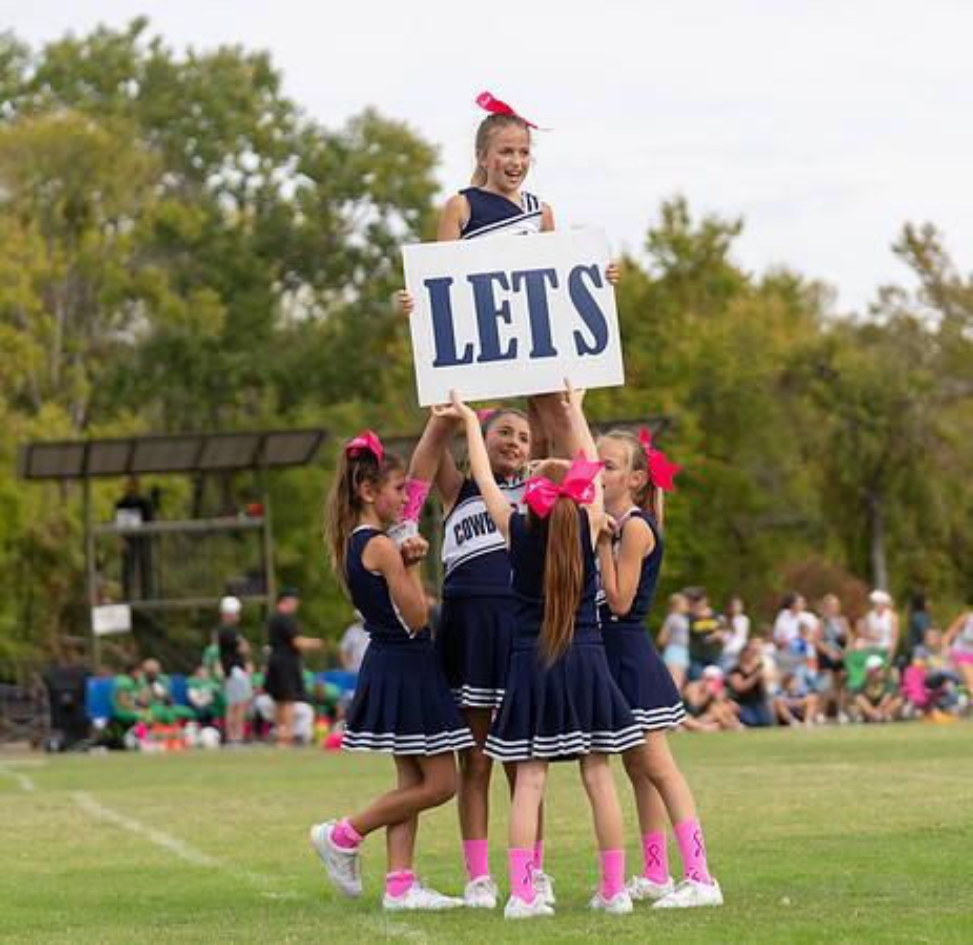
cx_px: 524
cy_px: 417
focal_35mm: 132
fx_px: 4143
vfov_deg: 13.0
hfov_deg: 13.4
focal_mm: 92
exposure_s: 1/1250
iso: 160
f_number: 2.8
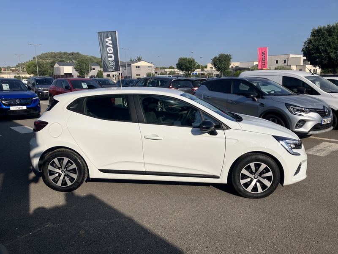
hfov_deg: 63.4
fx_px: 273
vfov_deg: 49.7
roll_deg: +0.9
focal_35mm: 28
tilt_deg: -10.6
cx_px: 169
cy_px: 127
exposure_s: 1/3247
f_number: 1.8
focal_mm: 3.99
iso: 32
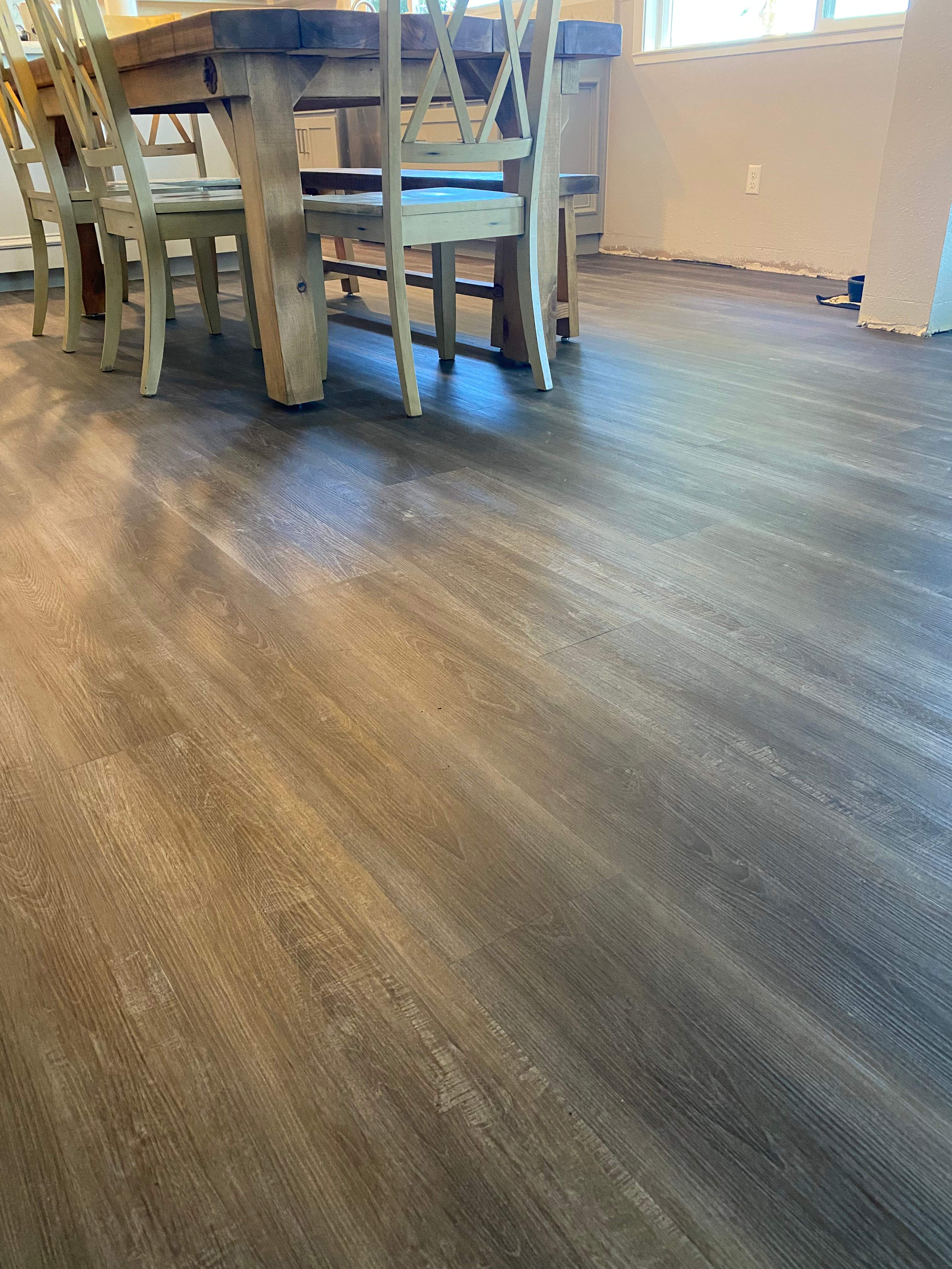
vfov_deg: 67.3
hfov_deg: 53.1
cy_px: 634
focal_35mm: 26
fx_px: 953
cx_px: 476
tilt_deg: -26.9
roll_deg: +2.6
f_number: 1.8
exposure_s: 1/60
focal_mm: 4.25
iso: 400
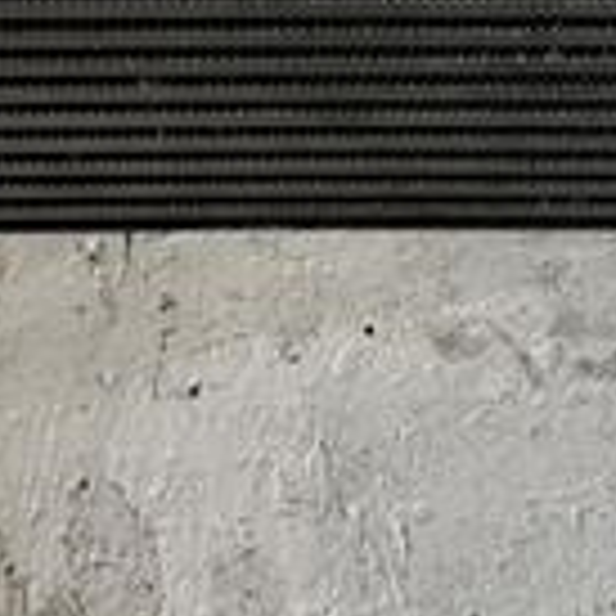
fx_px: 1993
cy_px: -207
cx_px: 238
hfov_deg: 17.5
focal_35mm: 99
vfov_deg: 16.5
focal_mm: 6.86
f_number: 1.78
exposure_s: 1/100
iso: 64
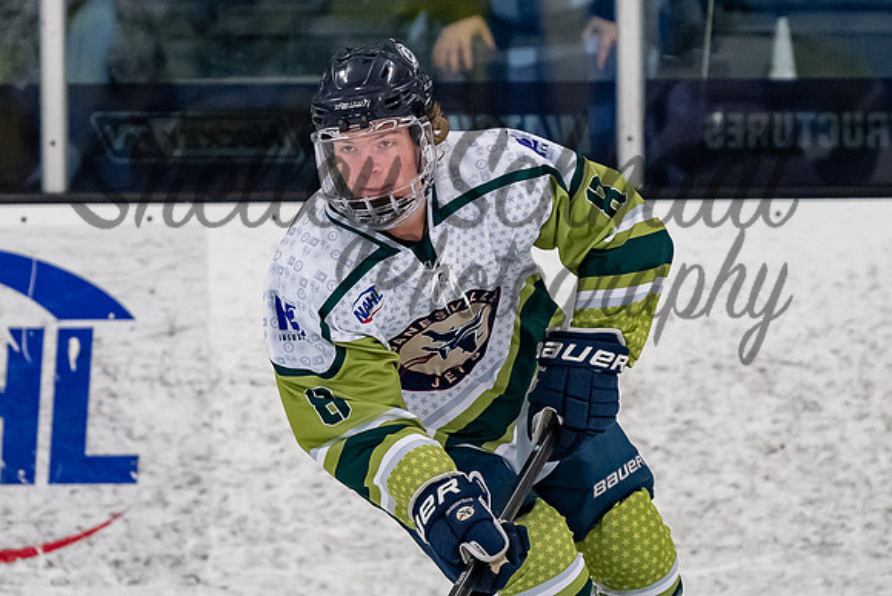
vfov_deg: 2.7
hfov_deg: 4.0
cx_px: 384
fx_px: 12812
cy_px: 177
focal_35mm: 517
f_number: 3.2
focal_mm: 200
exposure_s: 1/800
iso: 2000
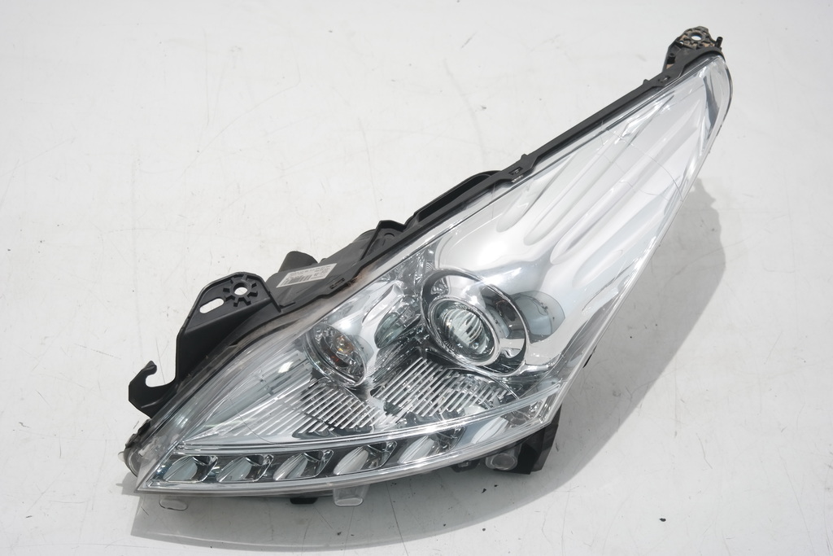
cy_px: 278
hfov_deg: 39.6
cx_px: 416
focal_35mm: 50
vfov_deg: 27.0
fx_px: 1157
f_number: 4.5
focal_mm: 33
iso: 400
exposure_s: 1/100
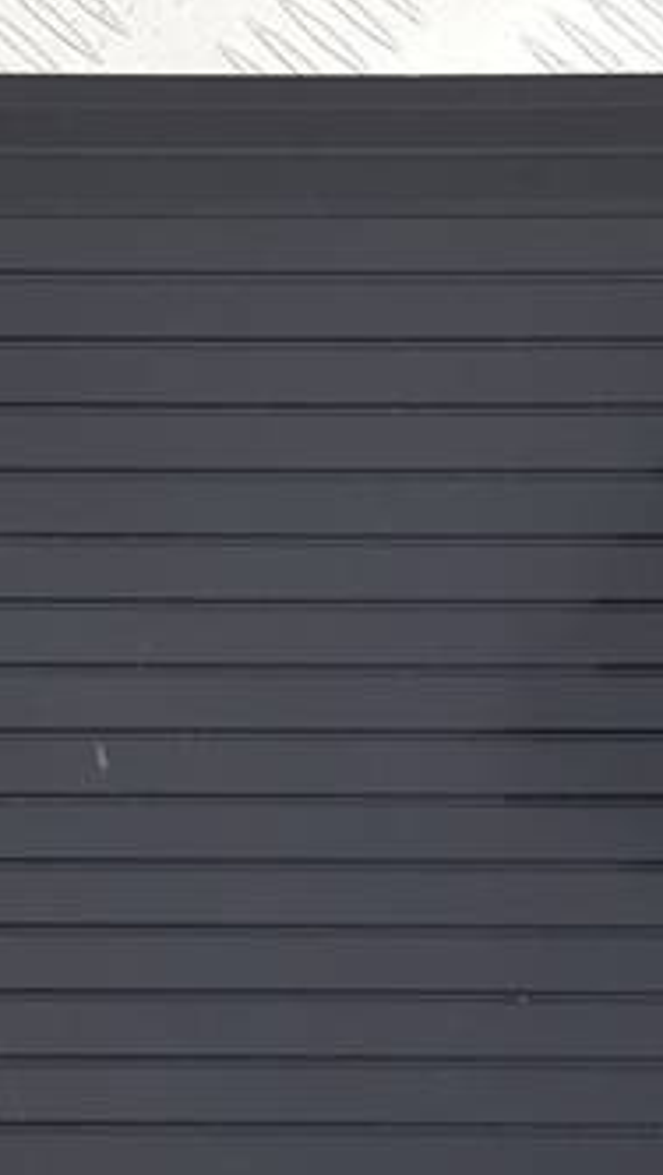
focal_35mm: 87
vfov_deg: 24.3
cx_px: 279
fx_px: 2712
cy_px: 812
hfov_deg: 13.9
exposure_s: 1/50
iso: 64
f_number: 1.7
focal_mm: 4.2
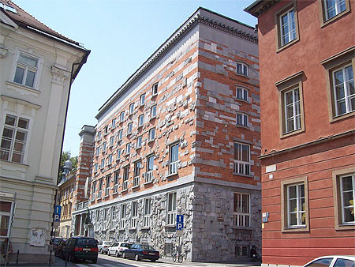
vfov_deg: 39.7
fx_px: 369
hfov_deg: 51.3
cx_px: 178
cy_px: 134
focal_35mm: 36
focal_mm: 6
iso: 80
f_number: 4.8
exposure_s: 1/435
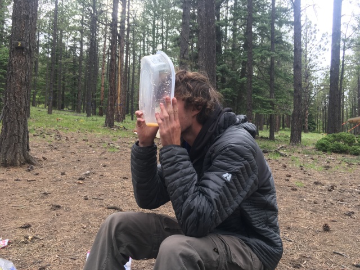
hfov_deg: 61.7
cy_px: 135
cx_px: 180
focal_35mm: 29
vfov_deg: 48.2
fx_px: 302
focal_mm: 4.15
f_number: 2.2
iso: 32
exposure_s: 1/60
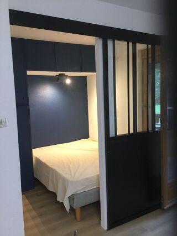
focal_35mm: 31
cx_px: 88
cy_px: 118
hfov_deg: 45.4
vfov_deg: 58.4
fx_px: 211
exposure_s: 1/33
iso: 160
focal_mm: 3.3
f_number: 2.4
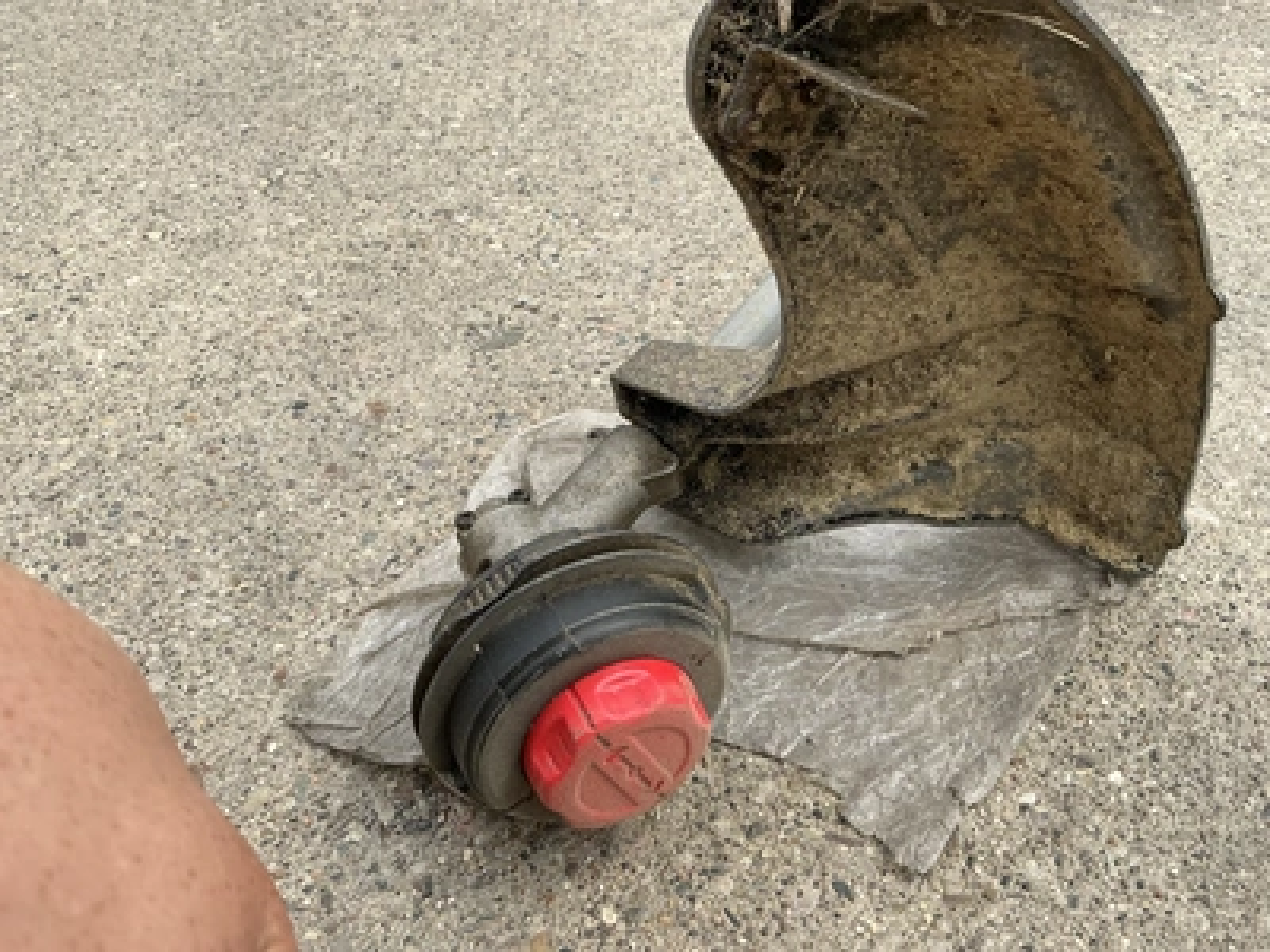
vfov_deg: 49.7
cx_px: 635
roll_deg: +4.7
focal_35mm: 28
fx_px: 1027
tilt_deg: -43.8
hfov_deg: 63.4
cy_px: 476
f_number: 1.8
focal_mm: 3
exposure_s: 1/1144
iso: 25
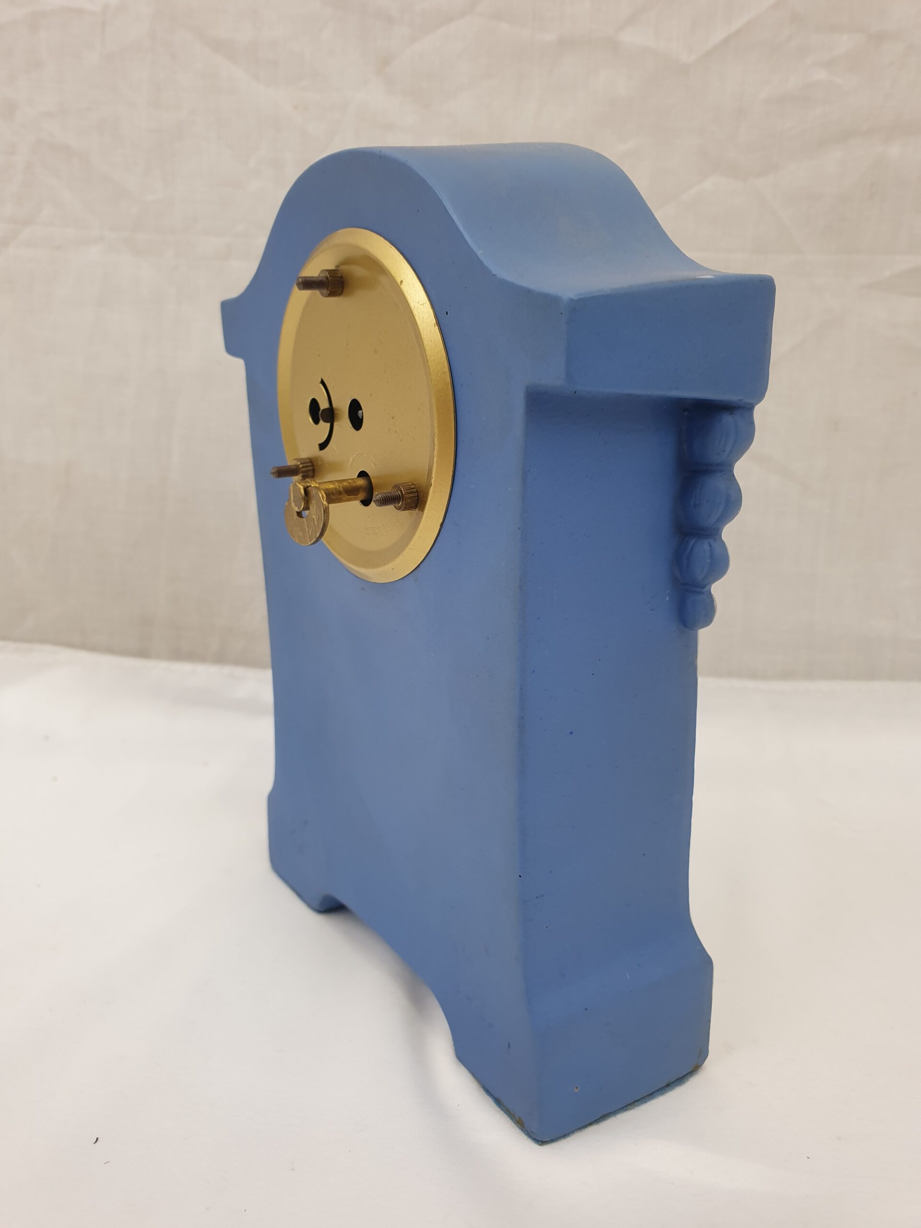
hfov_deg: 53.1
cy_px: 614
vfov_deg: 67.3
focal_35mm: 26
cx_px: 460
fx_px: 922
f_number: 2.4
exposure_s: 1/100
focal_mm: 4.3
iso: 100
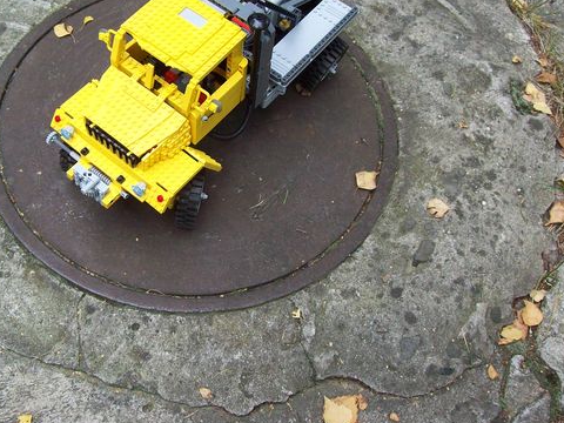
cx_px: 193
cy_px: 147
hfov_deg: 39.2
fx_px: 782
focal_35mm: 48
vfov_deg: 30.1
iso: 80
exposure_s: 1/146
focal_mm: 6
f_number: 2.7
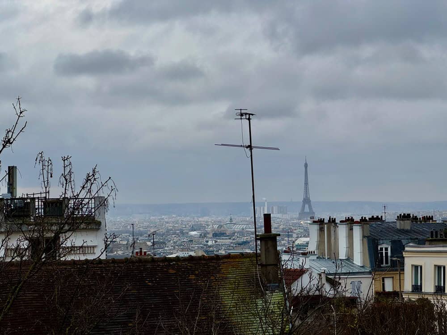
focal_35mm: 77
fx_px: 994
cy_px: 168
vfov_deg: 19.1
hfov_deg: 25.3
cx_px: 224
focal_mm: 9
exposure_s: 1/351
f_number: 2.8
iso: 25
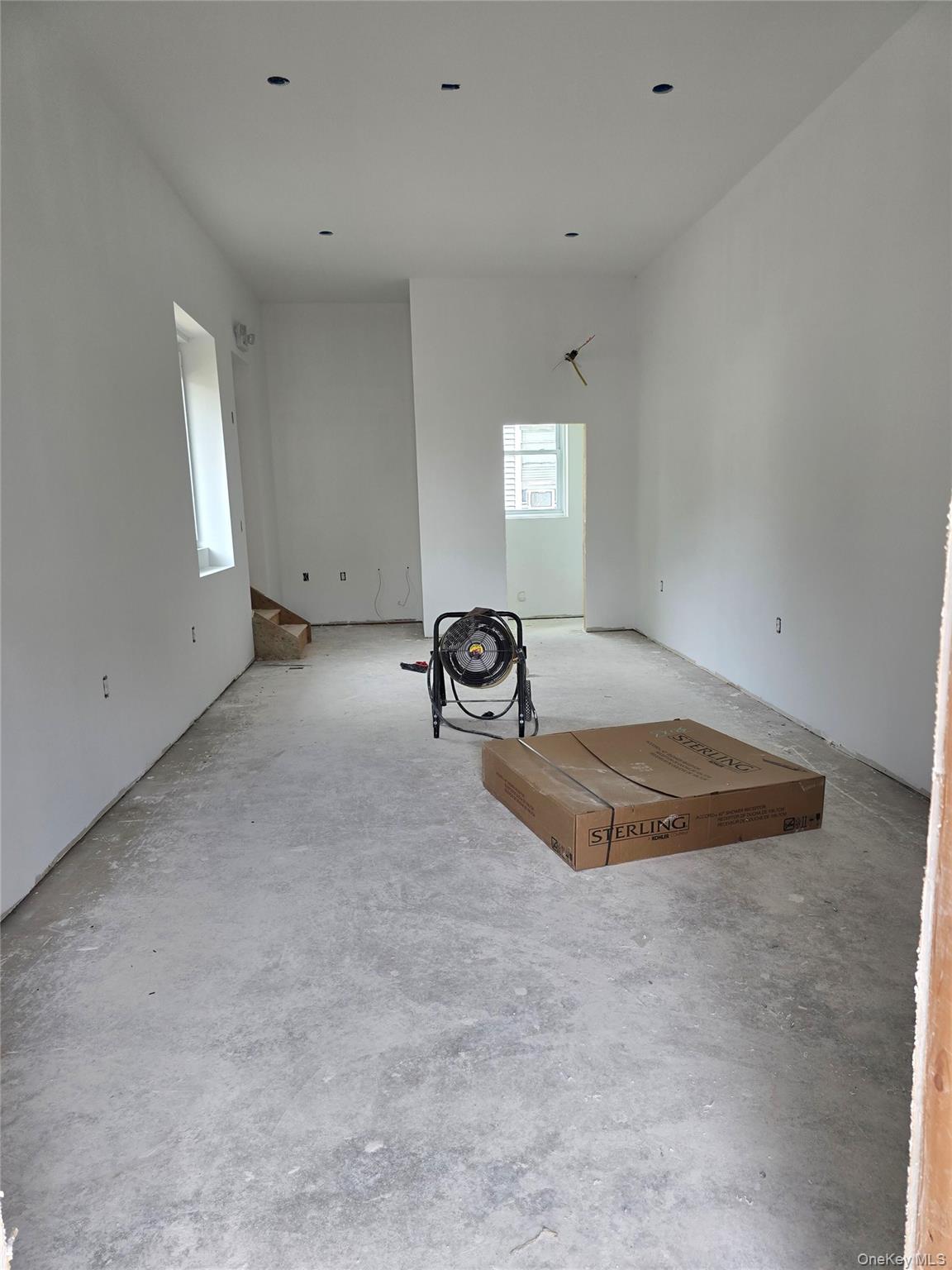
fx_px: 843
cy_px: 635
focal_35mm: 23
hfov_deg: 58.9
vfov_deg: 73.9
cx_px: 476
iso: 80
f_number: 1.7
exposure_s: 1/180
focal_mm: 6.3
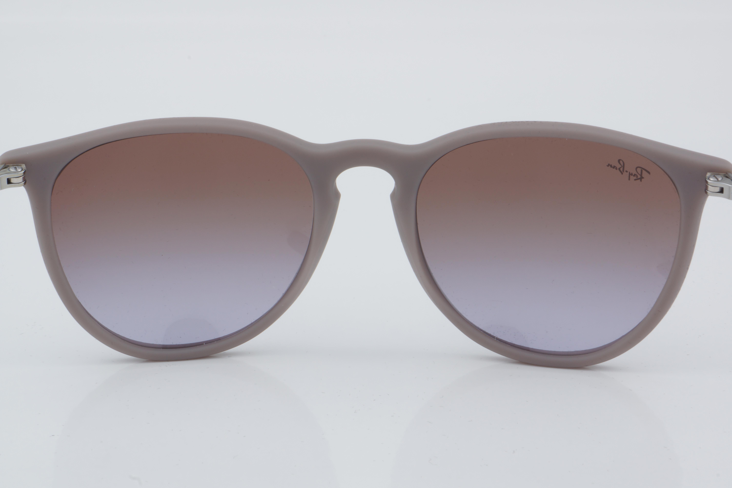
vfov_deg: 16.6
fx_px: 1677
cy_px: 244
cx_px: 366
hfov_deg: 24.6
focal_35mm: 82
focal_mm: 55
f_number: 32
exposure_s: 1/4
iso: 100
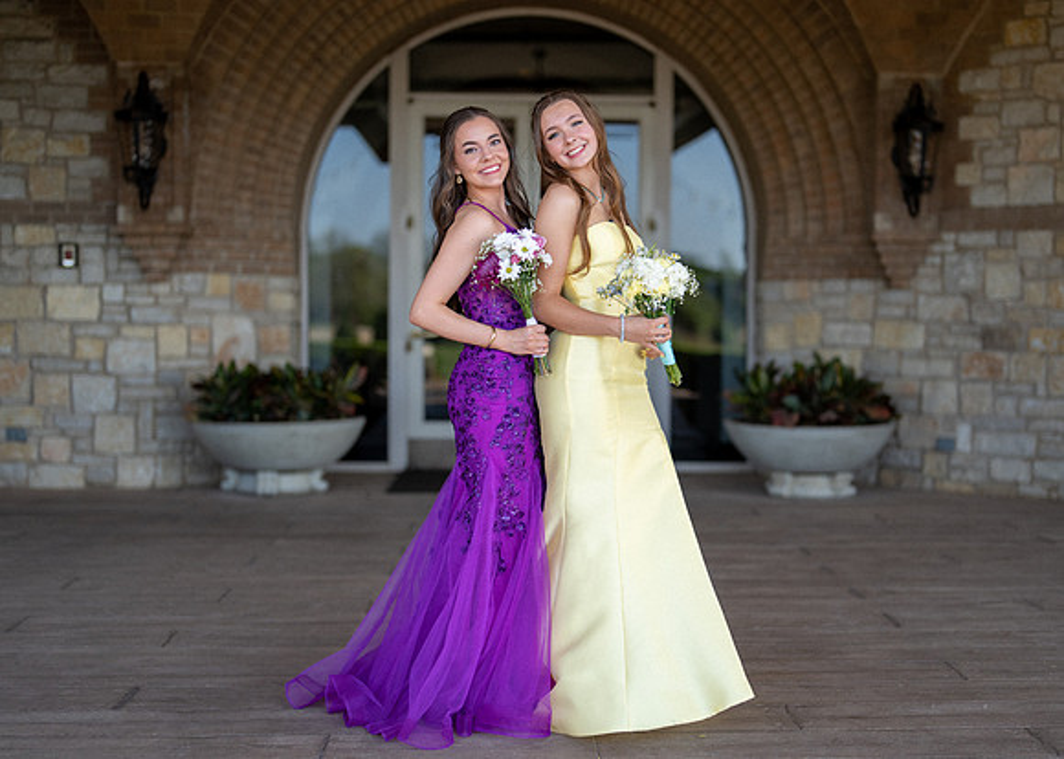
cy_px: 401
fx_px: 1695
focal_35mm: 56
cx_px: 591
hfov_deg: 34.8
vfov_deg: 25.3
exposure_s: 1/1600
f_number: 1.4
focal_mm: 50
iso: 160
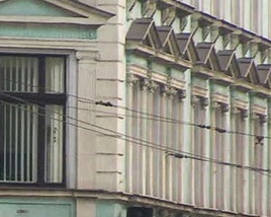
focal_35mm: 676
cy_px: 332
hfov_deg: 2.9
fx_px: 5418
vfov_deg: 2.3
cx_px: -89
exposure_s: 1/400
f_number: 3.5
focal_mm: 31.5
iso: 50
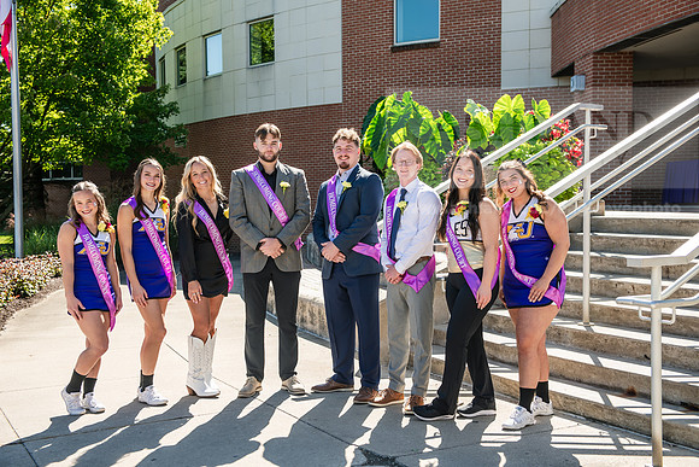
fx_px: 932
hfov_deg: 41.1
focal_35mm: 48
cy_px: 234
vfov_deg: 28.1
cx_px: 350
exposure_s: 1/400
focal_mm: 48
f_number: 4
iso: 125
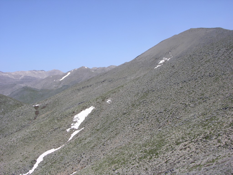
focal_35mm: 35
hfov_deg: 52.6
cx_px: 116
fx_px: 236
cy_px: 88
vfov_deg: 40.7
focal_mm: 8.9
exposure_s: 1/233
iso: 50
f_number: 6.3
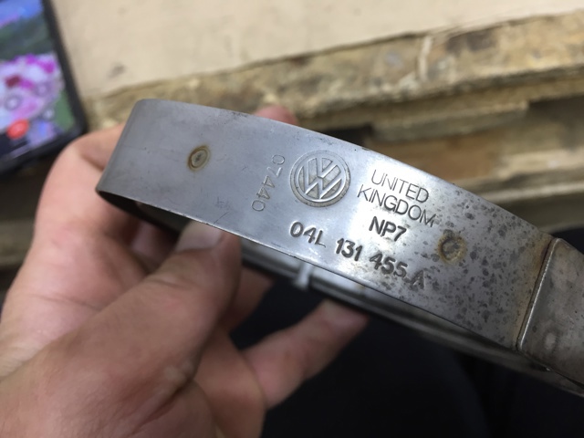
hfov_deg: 61.7
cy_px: 219
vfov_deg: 48.2
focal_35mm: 29
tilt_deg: -61.5
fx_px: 489
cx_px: 292
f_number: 2.2
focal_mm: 4.15
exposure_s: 1/33
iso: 100
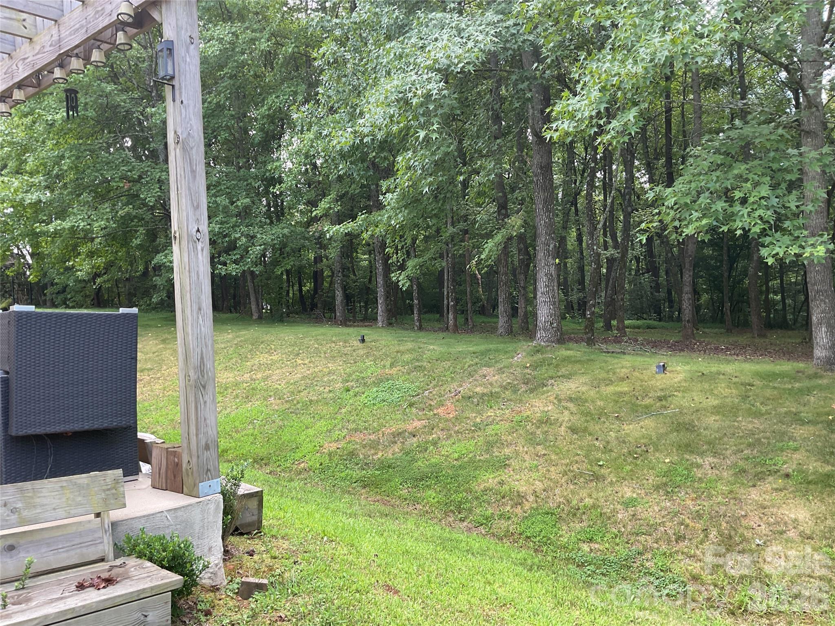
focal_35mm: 29
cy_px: 313
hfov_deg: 61.7
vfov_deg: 48.2
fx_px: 700
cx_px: 418
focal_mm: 3
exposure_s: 1/120
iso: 20
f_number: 1.8
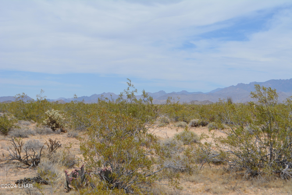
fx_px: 536
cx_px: 146
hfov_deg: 30.5
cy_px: 98
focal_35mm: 66
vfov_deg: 20.6
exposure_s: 1/320
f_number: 9
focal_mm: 44
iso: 100
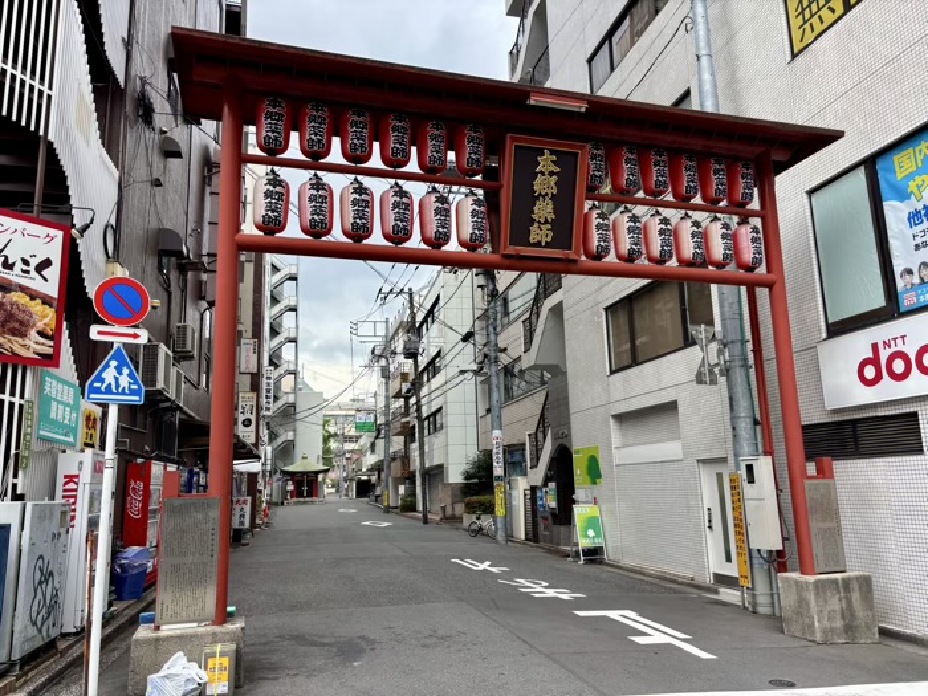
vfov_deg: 53.1
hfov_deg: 67.3
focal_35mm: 26
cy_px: 348
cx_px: 464
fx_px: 697
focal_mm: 5.96
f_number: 1.6
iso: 50
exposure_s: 1/448
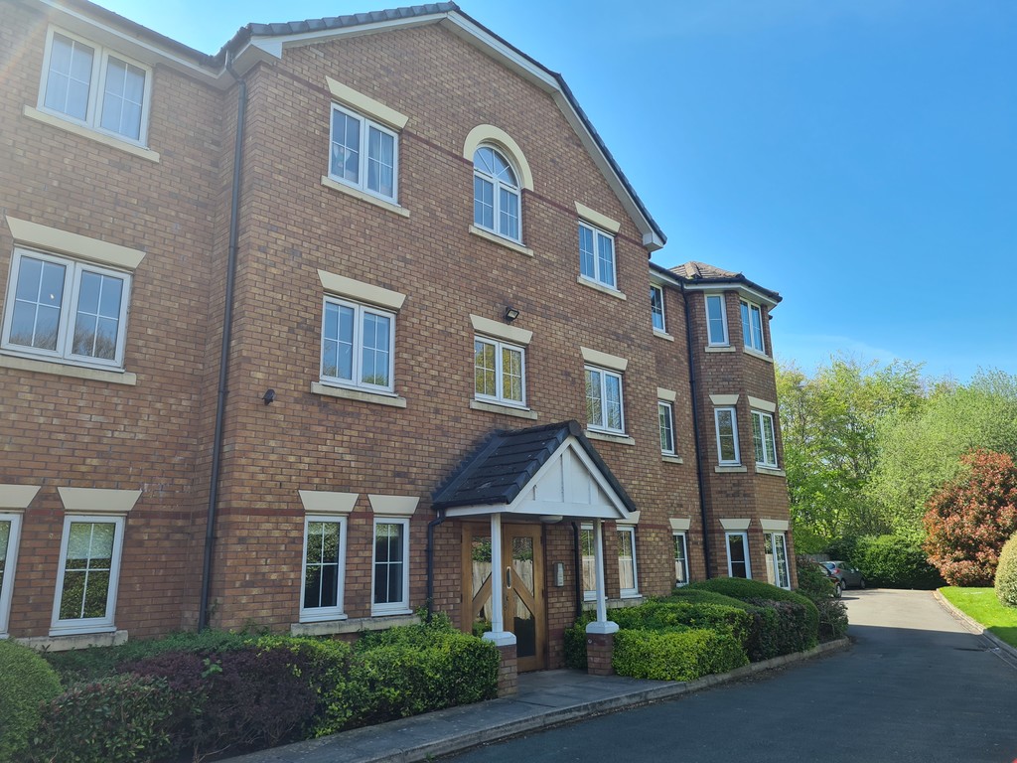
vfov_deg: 53.1
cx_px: 508
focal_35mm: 26
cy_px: 382
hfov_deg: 67.3
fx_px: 764
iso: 50
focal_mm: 5.4
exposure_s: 1/940
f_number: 1.8
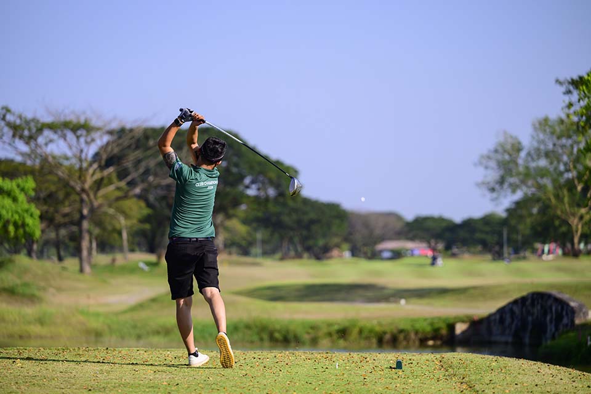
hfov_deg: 15.2
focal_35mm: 135
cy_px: 197
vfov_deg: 10.2
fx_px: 2216
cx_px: 296
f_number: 2.8
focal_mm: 135
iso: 560
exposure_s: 1/10000
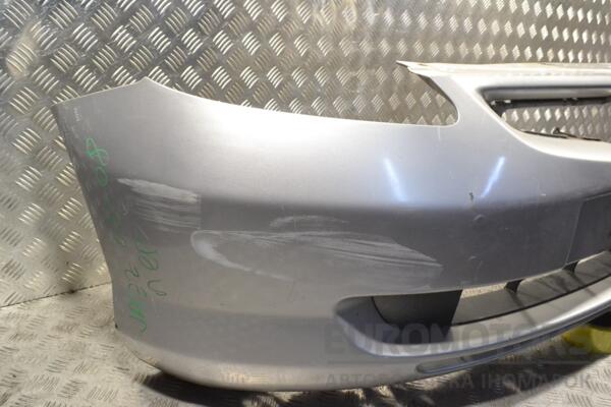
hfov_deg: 57.2
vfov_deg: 40.0
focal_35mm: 33
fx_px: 560
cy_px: 204
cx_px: 306
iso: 3200
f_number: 8
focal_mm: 22
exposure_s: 1/250
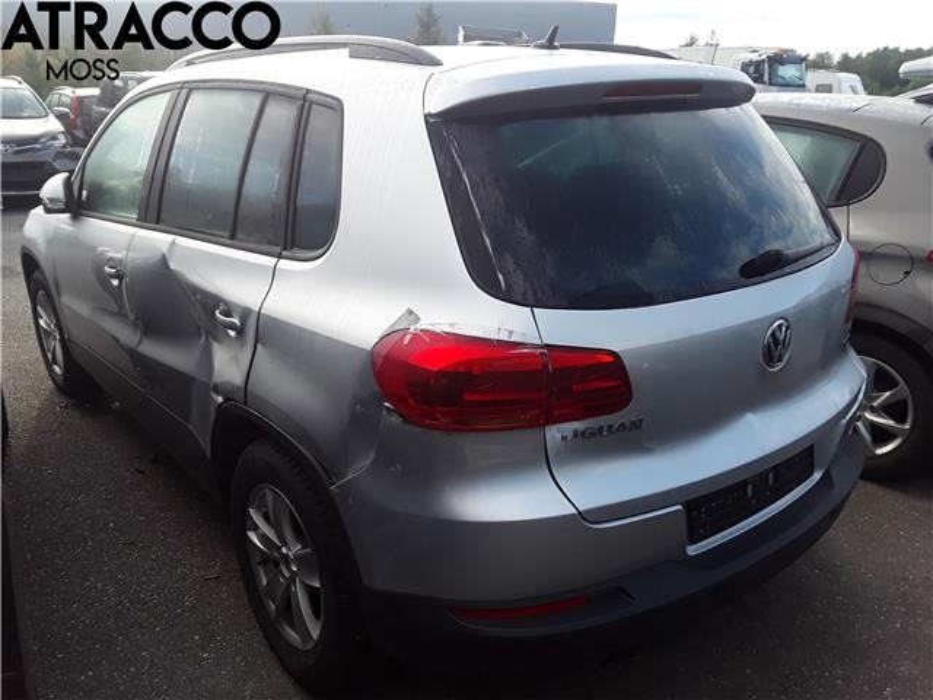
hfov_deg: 63.4
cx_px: 466
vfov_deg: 49.7
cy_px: 350
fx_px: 755
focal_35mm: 28
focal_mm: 2.91
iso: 40
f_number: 1.9
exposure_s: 1/346
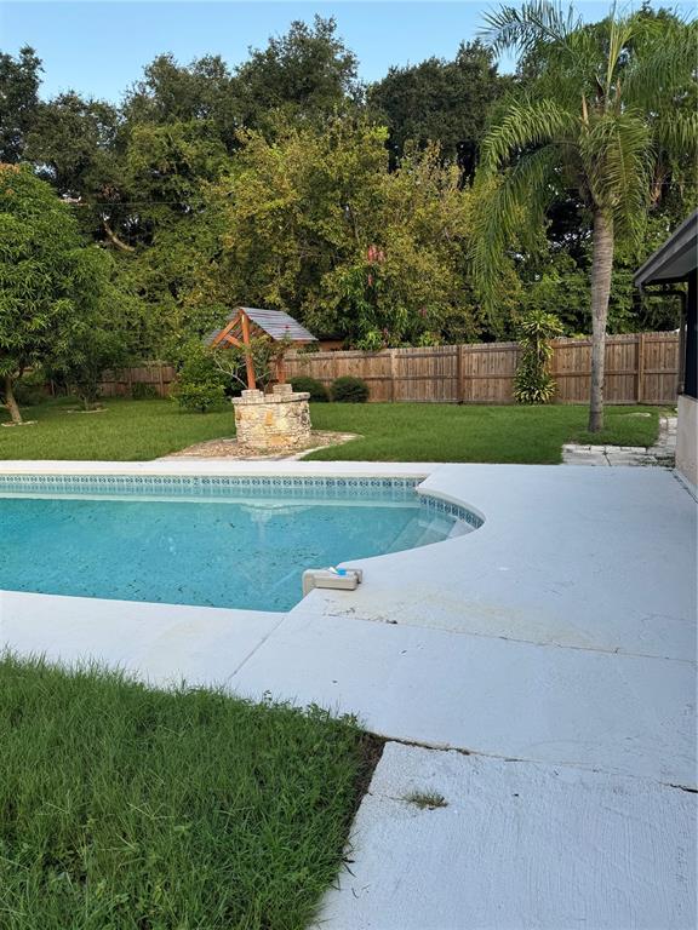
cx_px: 349
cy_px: 465
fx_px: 645
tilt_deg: -8.3
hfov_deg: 56.8
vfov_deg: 71.6
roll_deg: +2.3
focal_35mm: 24
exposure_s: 1/522
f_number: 1.78
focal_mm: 6.76
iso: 80
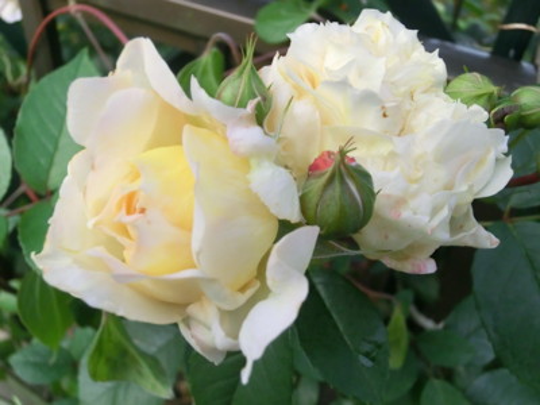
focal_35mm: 42
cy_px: 202
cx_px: 270
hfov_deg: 44.8
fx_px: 655
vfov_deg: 34.3
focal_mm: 7.38
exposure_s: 1/250
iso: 250
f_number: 4
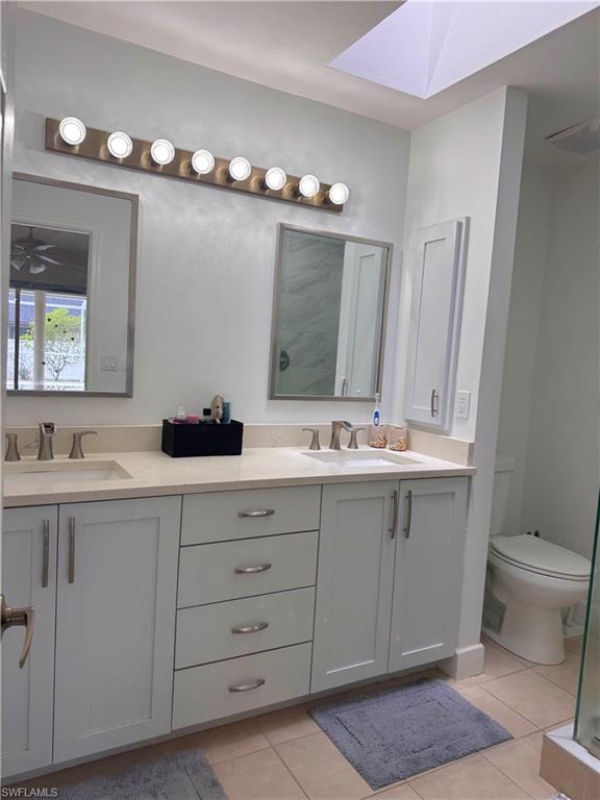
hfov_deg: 56.8
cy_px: 400
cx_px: 300
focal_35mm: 24
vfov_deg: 71.6
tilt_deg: -4.3
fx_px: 555
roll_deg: -3.8
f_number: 1.78
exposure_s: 1/207
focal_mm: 6.76
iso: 64
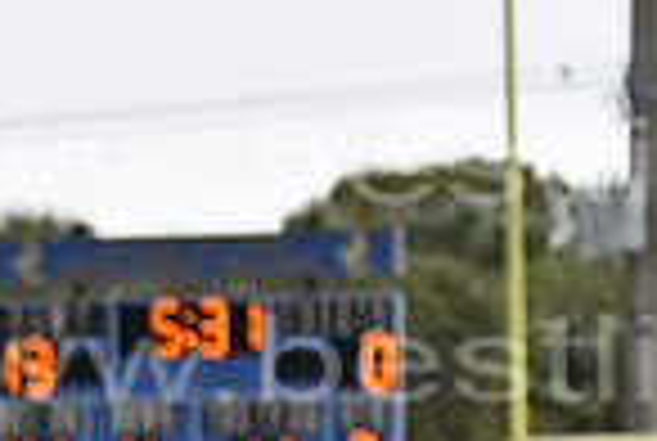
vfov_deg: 1.7
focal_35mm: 833
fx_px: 15233
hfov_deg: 2.5
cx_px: 860
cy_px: 862
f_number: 3.5
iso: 1000
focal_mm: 140
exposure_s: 1/2500
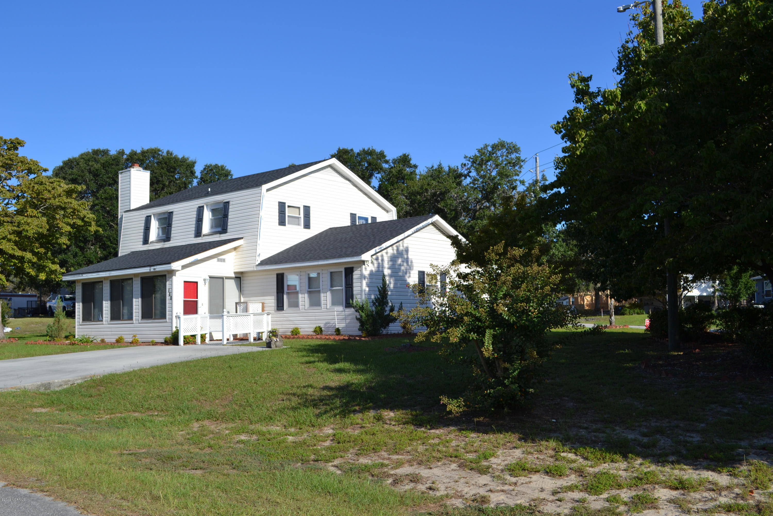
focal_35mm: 36
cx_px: 386
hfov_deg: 53.1
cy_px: 258
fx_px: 773
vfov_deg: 36.9
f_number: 8
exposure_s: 1/250
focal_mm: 24
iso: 100
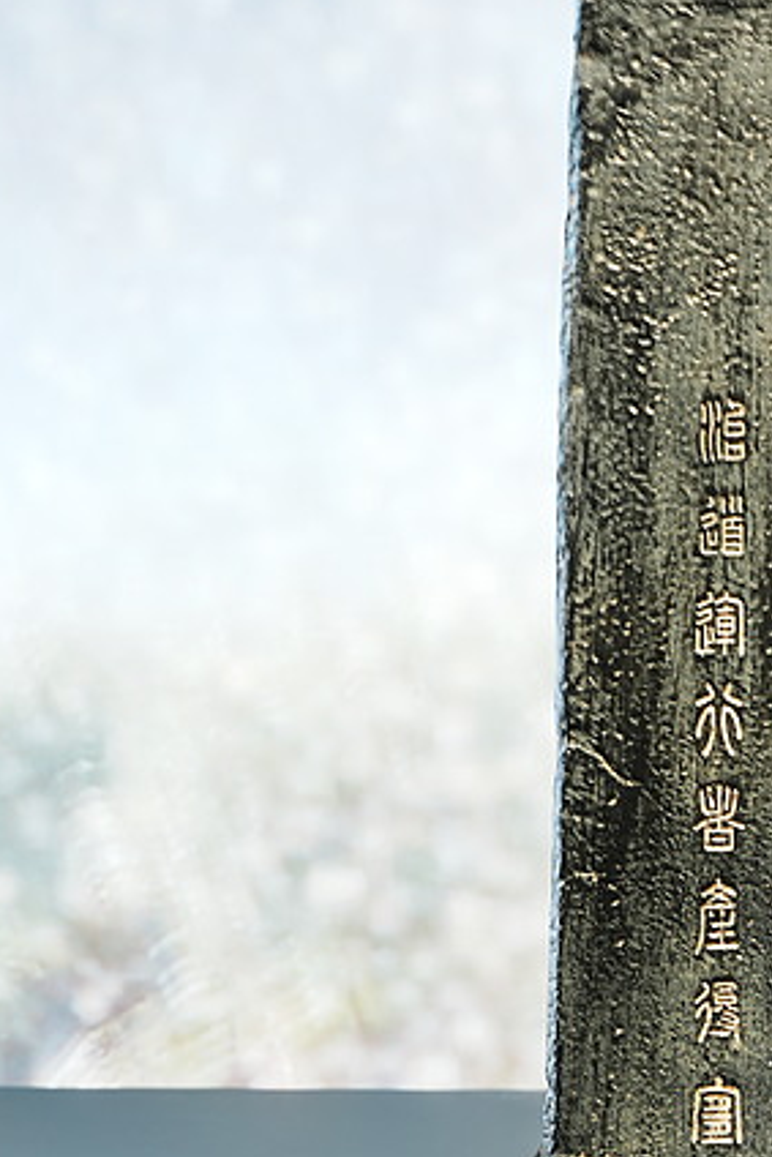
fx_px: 2218
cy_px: 1168
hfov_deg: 18.9
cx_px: 859
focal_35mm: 69
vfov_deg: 27.5
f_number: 2.8
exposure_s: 1/5
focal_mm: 25
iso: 125
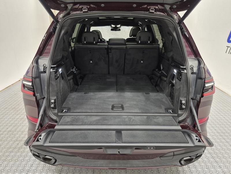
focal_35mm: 23
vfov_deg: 58.9
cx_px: 116
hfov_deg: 73.9
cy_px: 87
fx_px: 153
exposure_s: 1/100
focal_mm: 5.4
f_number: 1.8
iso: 400
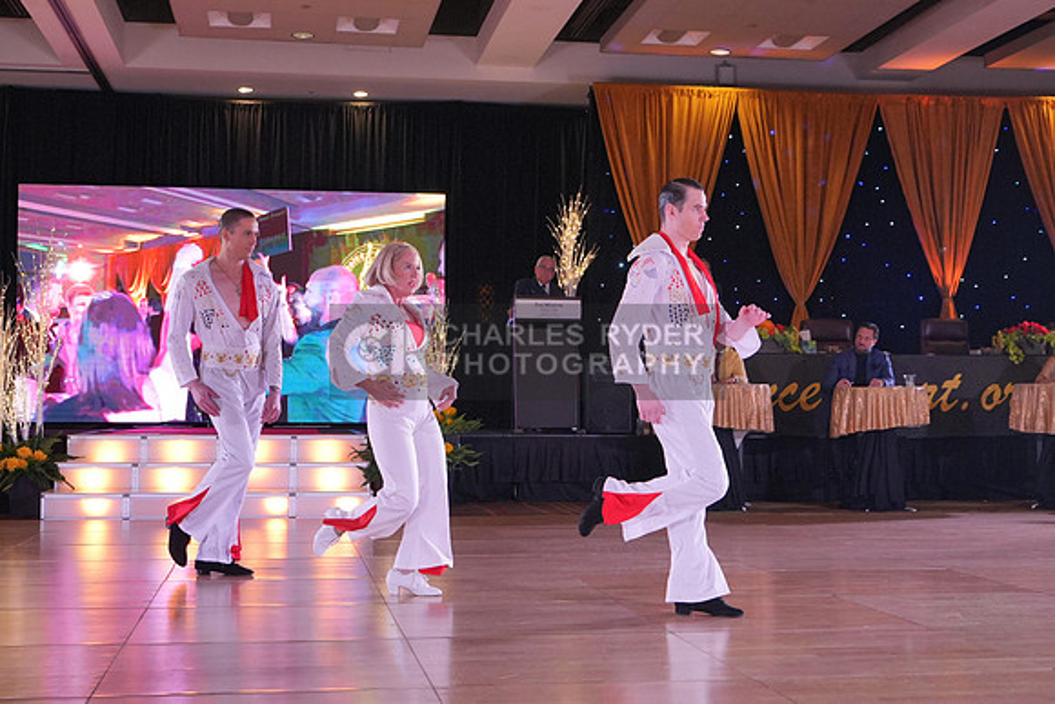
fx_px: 1524
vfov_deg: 26.0
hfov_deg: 38.2
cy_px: 352
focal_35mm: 52
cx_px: 528
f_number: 4
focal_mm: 35
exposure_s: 1/400
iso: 2000
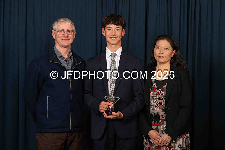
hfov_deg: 26.0
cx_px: 114
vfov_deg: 17.5
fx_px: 488
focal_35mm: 78
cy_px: 67
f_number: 5.6
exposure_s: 1/250
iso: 125
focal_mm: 66
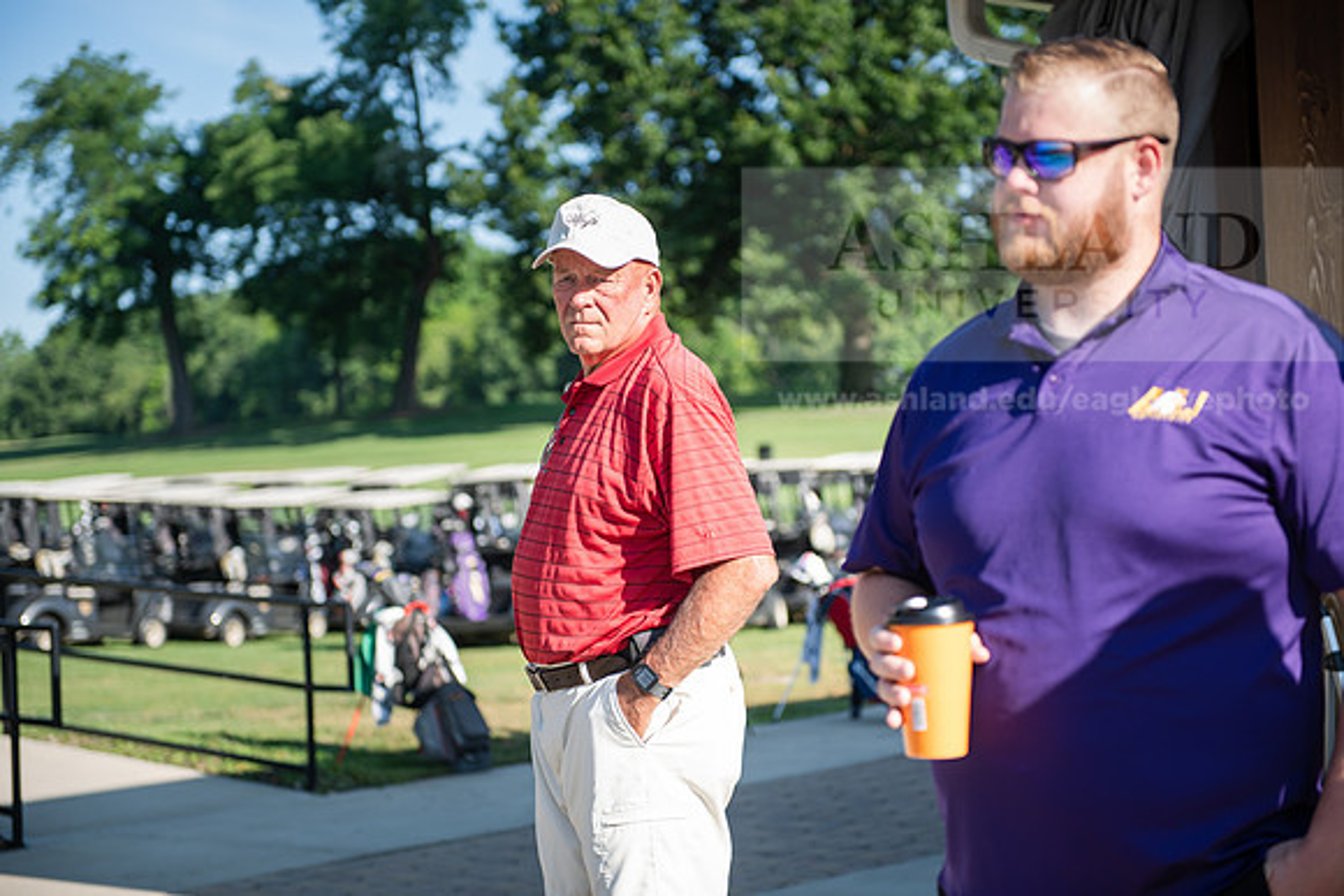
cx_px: 672
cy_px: 448
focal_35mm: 70
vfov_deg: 19.5
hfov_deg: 28.8
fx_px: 2614
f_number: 3.2
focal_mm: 70
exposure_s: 1/320
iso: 64
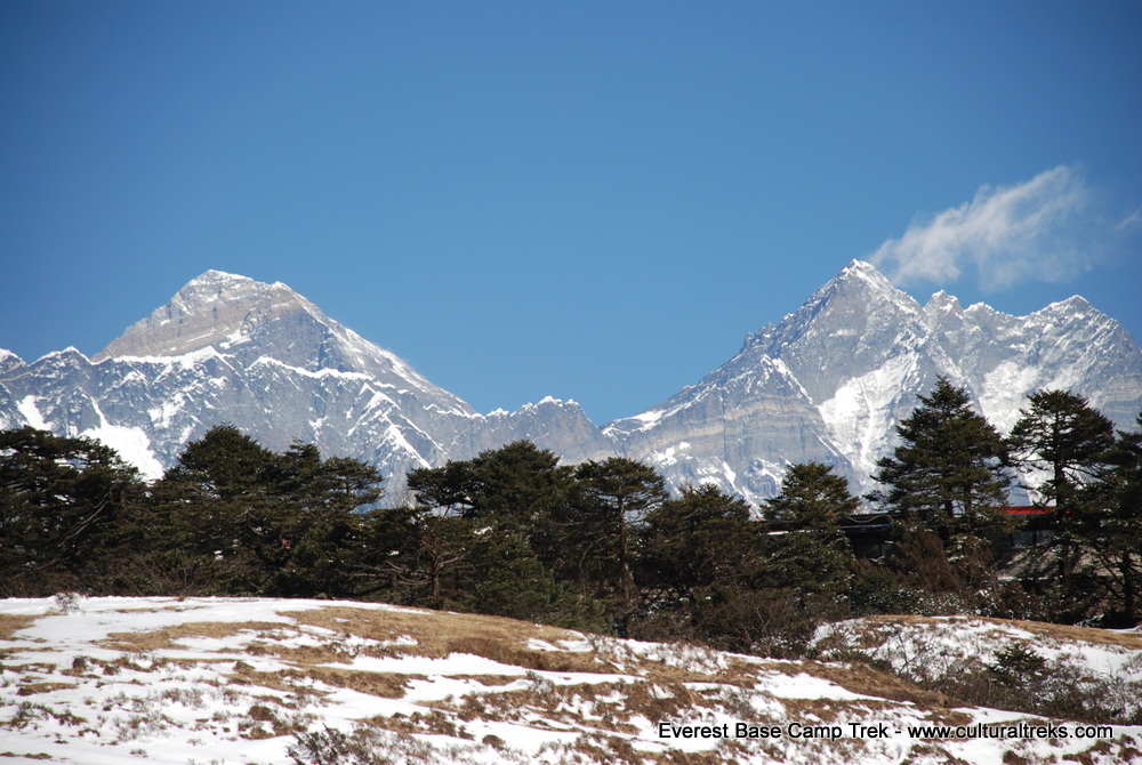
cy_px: 382
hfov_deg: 10.1
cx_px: 571
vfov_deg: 6.8
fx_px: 6433
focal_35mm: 202
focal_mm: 135
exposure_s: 1/500
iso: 100
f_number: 5.6
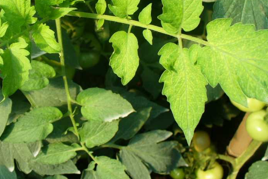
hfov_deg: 34.9
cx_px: 105
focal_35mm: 57
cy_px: 50
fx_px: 424
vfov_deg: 23.6
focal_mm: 6.1
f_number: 2.8
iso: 80
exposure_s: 1/320
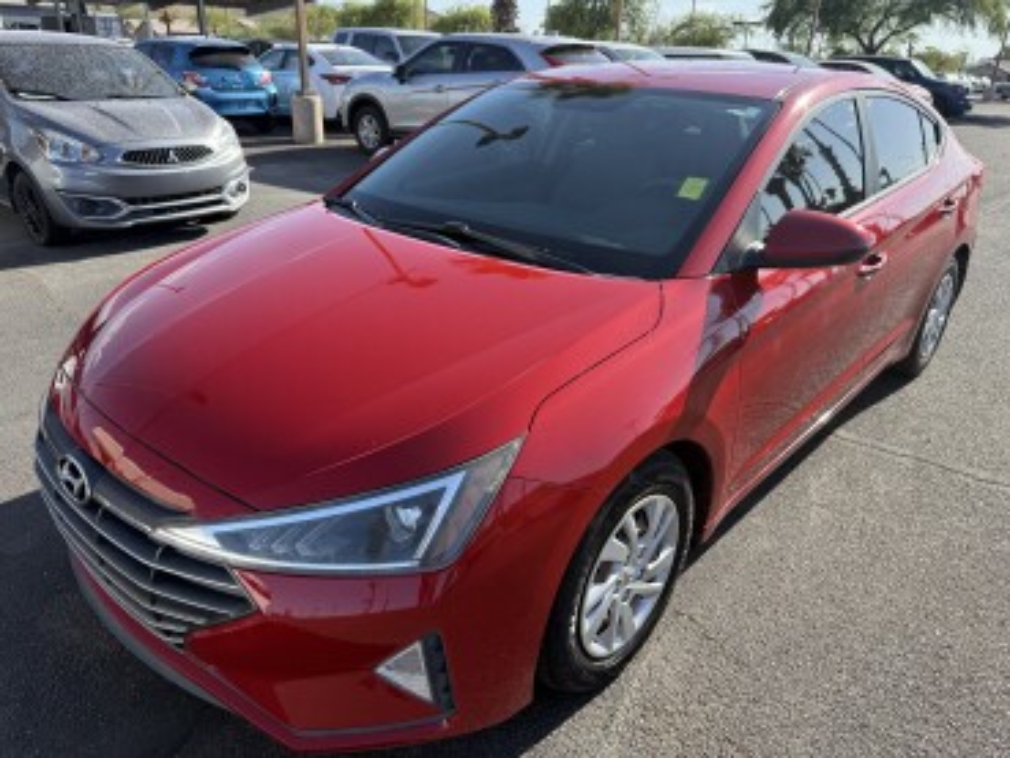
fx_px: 700
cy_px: 379
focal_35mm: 24
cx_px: 505
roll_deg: -3.1
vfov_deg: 56.8
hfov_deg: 71.6
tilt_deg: -24.5
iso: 100
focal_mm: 6.76
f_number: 1.78
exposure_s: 1/1812
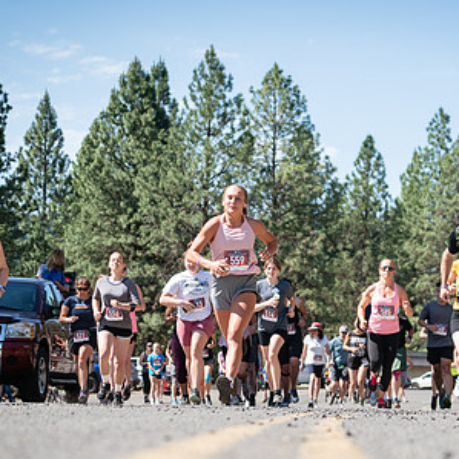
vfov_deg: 14.3
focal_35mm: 122
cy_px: 283
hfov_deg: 14.3
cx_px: 332
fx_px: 1830
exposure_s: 1/500
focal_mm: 74
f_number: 4
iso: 100
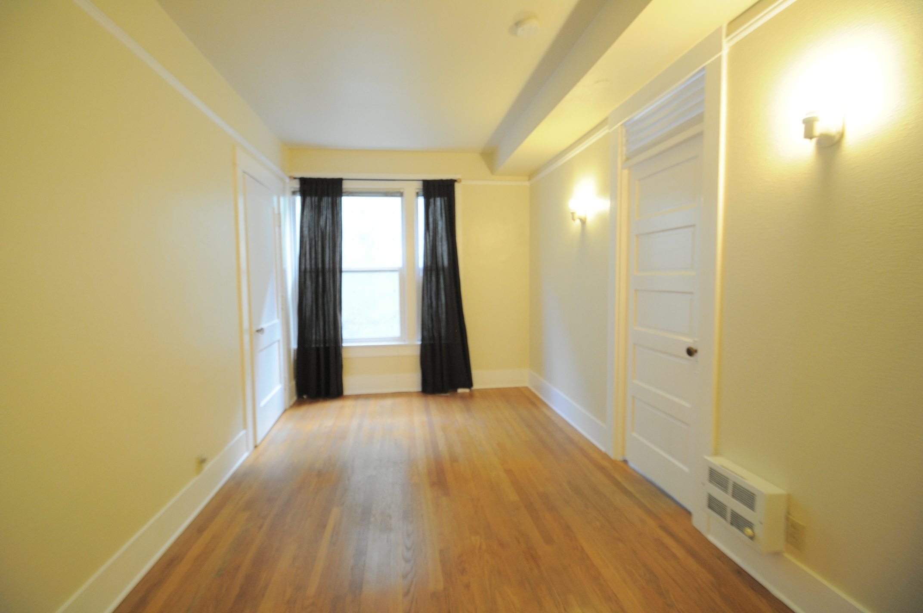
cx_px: 462
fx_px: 384
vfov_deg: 77.2
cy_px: 306
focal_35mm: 15
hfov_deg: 100.5
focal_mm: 10
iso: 800
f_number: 3.5
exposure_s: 1/50
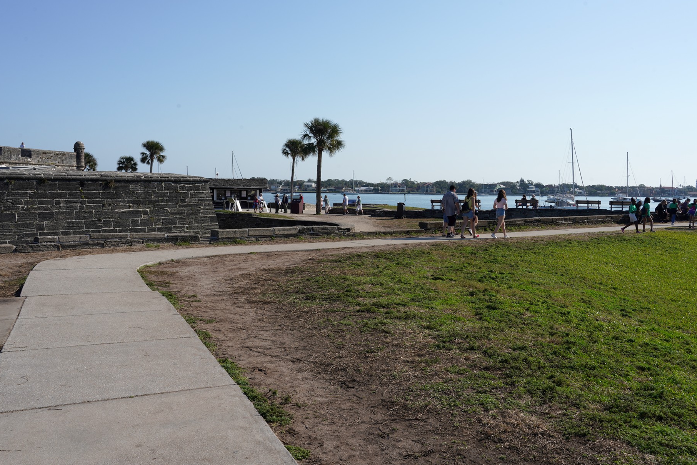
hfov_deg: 58.6
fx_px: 620
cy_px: 211
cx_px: 382
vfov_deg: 41.1
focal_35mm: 32
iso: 100
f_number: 18
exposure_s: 1/100
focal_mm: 29
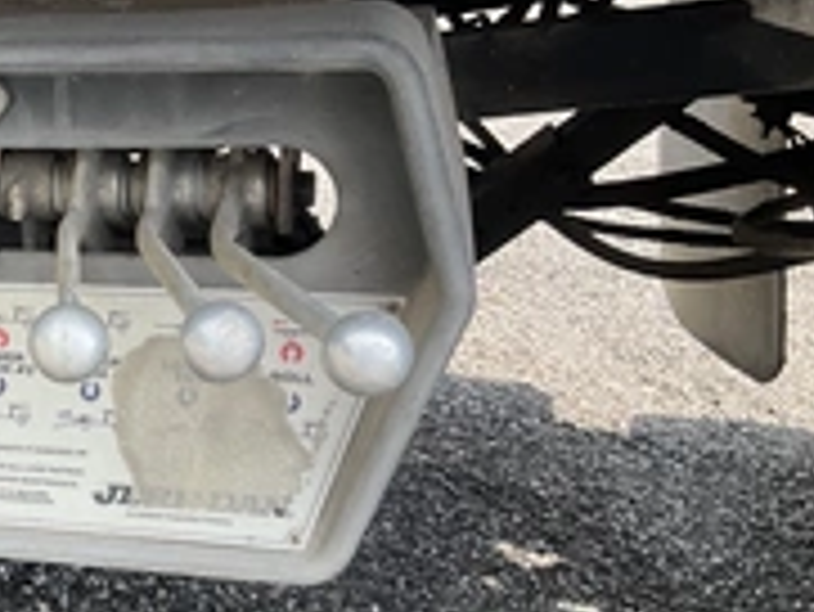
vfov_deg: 22.9
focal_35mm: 64
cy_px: 356
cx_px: -72
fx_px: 1506
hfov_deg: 27.7
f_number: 1.8
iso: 20
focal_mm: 3
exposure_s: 1/233
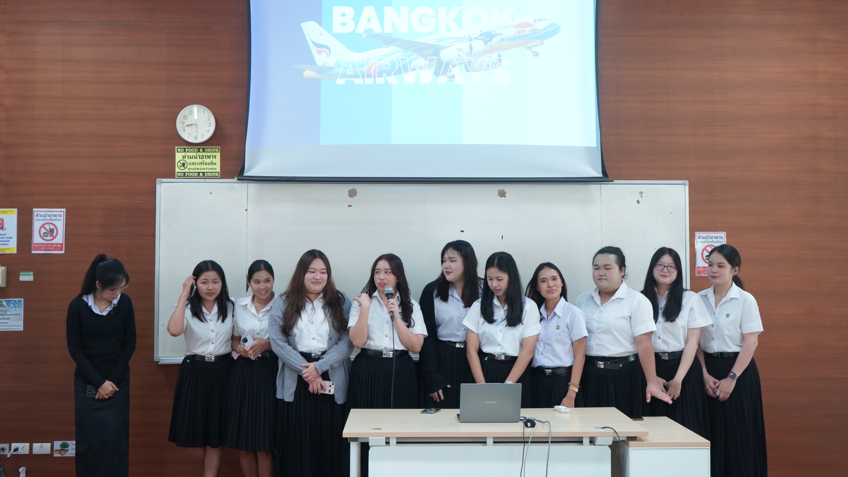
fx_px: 967
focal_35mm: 43
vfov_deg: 27.7
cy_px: 208
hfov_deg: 47.4
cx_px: 424
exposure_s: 1/50
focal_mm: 41
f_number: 6.3
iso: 3200
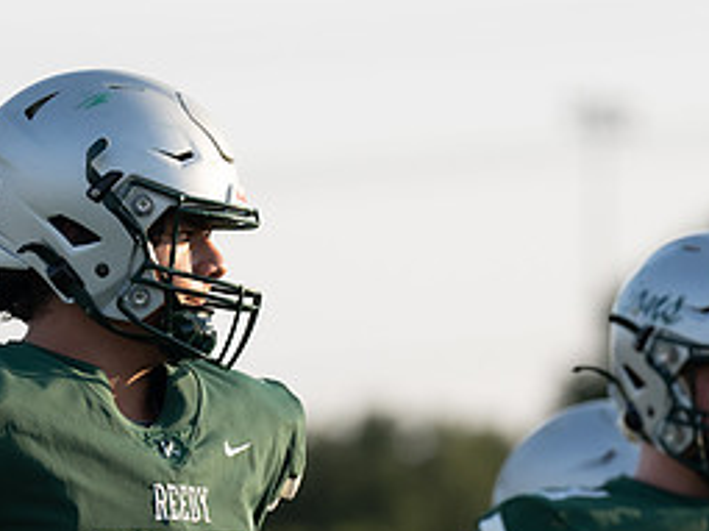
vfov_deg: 3.5
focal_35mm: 421
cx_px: 122
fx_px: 8619
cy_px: 471
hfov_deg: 4.7
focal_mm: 158
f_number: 2.8
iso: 100
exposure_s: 1/1000
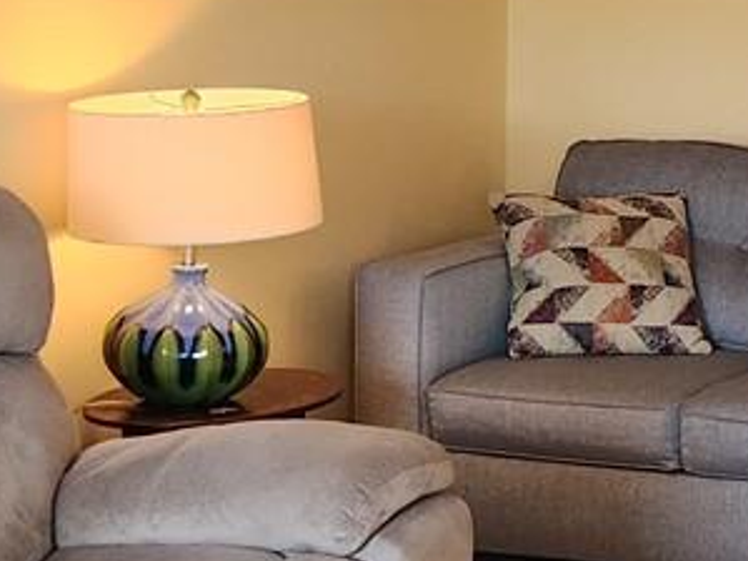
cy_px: 263
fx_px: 2657
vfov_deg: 12.0
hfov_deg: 14.9
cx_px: 1106
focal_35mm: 123
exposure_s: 1/180
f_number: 1.8
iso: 125
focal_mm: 5.4
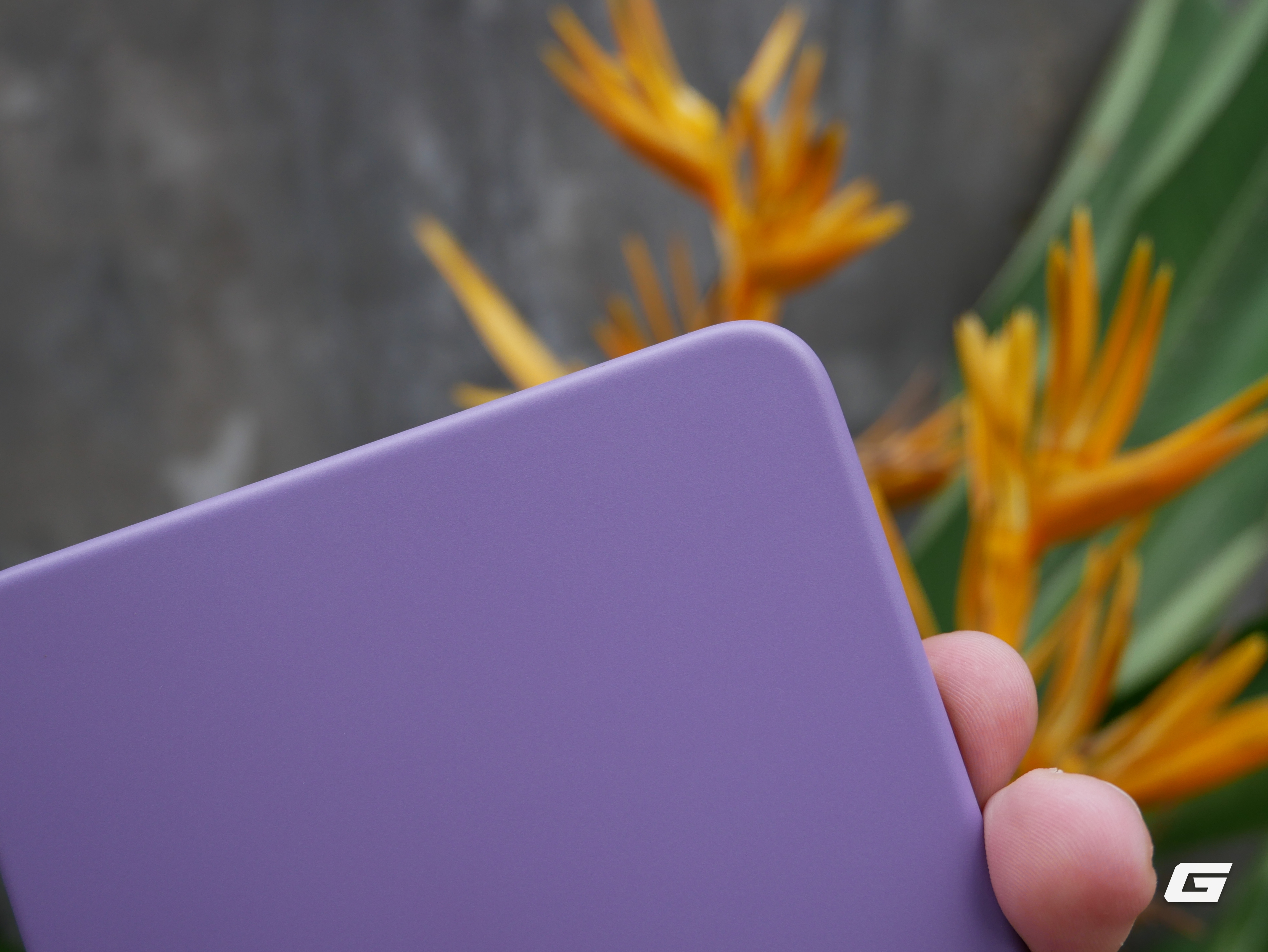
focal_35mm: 46
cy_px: 476
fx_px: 1686
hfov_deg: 41.2
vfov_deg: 31.5
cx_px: 634
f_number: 5
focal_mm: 23
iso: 200
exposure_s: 1/125
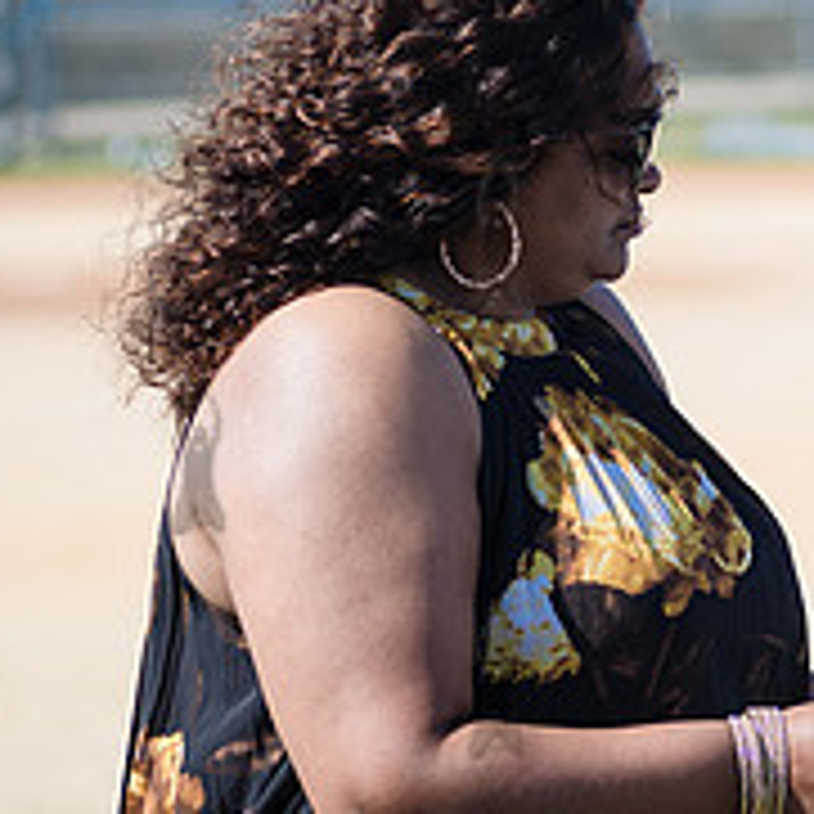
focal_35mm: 320
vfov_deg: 5.5
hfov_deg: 5.4
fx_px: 8513
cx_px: 1112
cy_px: 578
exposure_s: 1/1600
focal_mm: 100
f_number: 4
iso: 125
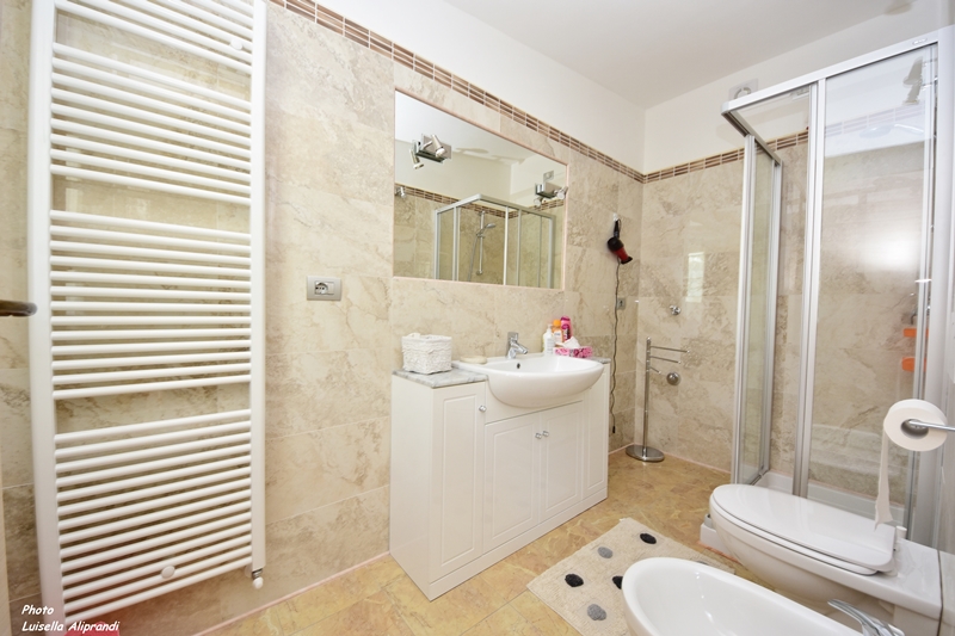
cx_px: 478
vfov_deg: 90.0
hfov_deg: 112.6
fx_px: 318
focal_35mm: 12
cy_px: 318
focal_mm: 8
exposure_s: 1/20
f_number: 5.6
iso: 200
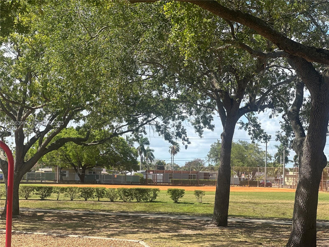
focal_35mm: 77
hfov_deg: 25.3
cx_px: 164
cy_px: 124
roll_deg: -1.5
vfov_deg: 19.1
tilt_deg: +4.2
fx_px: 732
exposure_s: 1/479
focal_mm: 9
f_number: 2.8
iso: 32
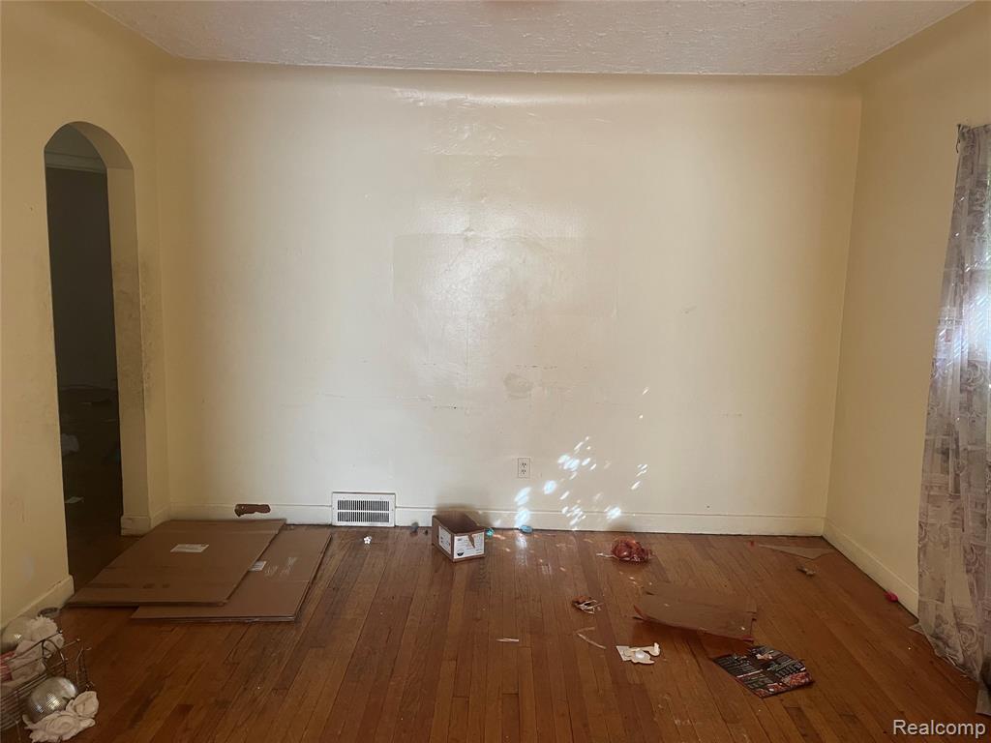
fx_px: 744
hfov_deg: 67.3
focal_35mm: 26
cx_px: 496
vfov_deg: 53.1
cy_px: 372
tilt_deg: -7.8
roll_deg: -1.6
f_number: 1.6
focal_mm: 5.1
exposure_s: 1/60
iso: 160
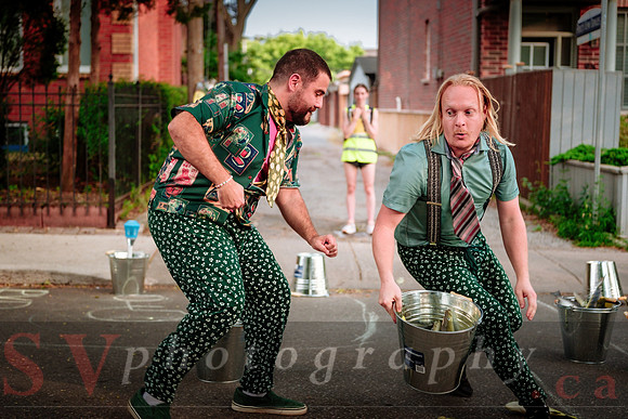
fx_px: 902
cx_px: 290
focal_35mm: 52
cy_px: 193
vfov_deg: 26.1
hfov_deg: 38.3
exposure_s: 1/500
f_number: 1.8
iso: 500
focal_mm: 32.2
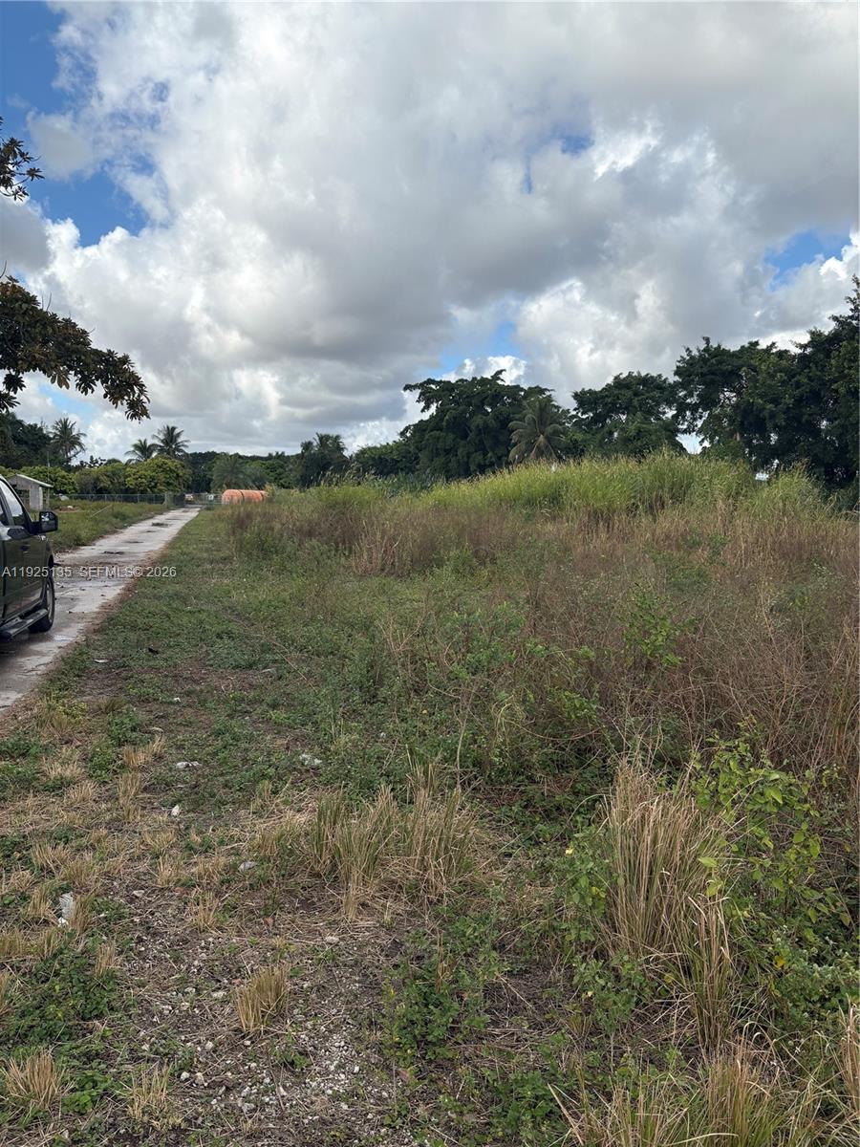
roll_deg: -0.4
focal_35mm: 26
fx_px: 861
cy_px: 574
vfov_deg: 67.3
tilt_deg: -4.1
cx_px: 430
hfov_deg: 53.1
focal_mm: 5.96
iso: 50
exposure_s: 1/3279
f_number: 1.6
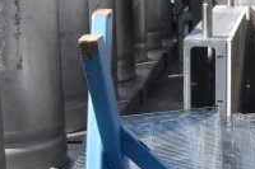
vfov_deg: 10.4
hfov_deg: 15.5
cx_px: 302
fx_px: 906
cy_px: 227
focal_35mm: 128
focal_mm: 28
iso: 6400
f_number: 25
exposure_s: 1/2500
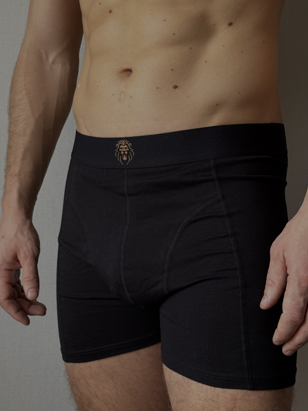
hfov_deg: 24.4
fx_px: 712
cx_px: 162
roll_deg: -0.4
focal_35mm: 60
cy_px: 202
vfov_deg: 32.2
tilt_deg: -4.0
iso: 125
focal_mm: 6.76
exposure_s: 1/60
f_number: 1.78
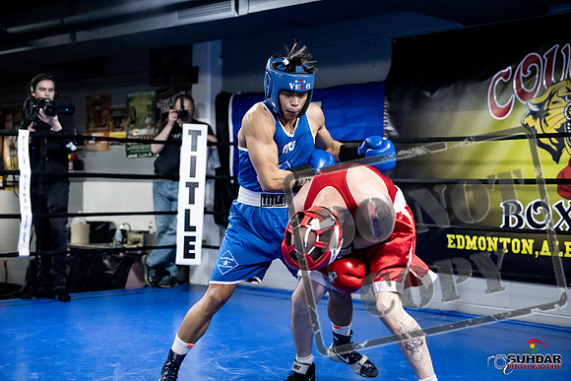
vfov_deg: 24.2
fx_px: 888
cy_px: 190
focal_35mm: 56
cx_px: 286
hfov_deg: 35.6
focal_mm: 56
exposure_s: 1/1000
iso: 8000
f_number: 2.8
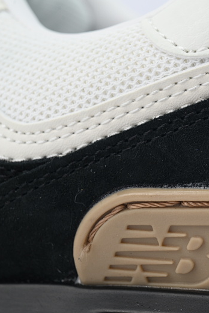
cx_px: 196
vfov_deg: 11.2
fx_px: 1602
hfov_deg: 7.4
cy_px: 156
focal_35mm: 184
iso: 400
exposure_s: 1/100
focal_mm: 120
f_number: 11
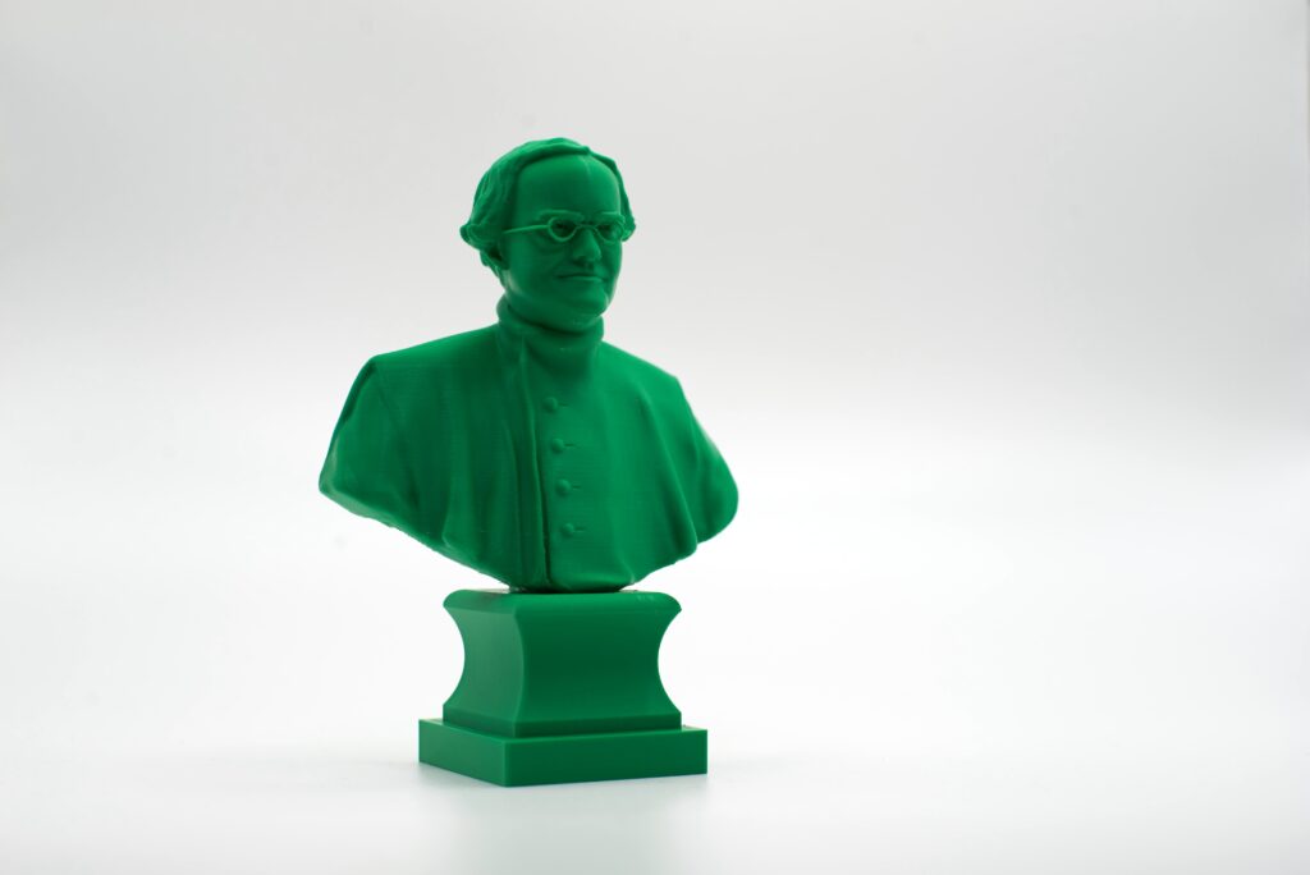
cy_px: 438
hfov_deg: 39.6
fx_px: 1820
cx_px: 655
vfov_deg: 27.0
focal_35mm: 50
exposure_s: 1/25
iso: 100
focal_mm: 50
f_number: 5.6
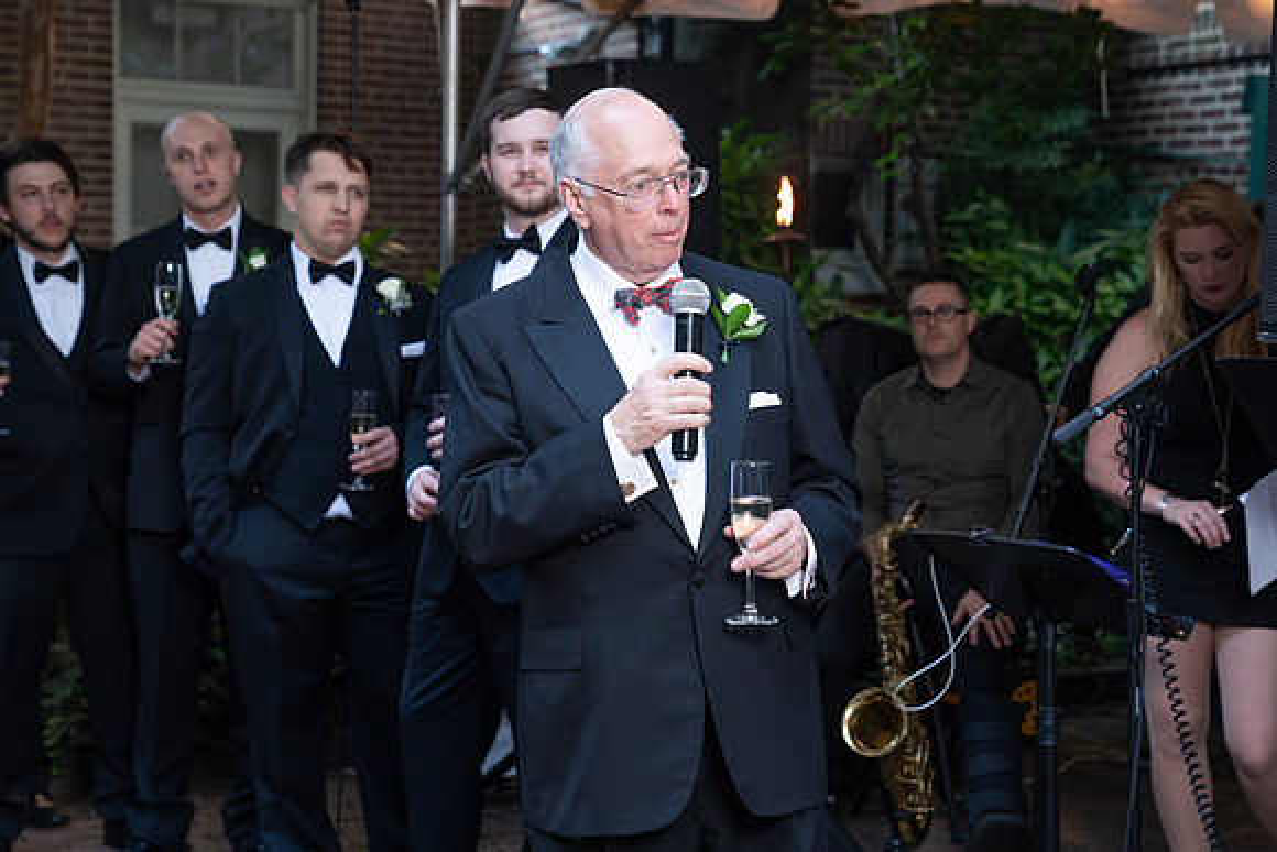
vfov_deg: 19.8
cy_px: 388
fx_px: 2437
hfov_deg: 29.4
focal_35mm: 69
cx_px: 646
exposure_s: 1/250
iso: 800
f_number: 4
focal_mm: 62
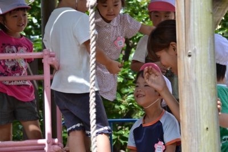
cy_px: 76
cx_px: 114
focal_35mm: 138
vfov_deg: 9.9
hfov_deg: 14.9
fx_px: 874
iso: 100
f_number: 6.3
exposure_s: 1/160
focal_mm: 92
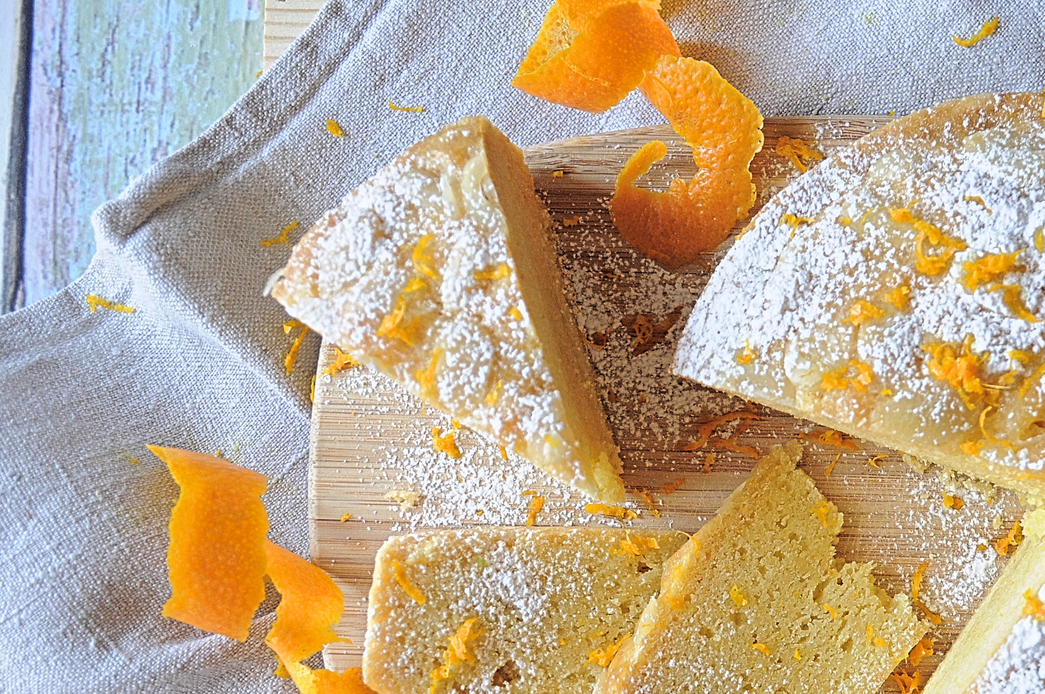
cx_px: 821
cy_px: 518
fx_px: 1450
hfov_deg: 38.3
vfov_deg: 26.6
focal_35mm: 50
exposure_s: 1/60
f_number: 4
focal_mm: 20
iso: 640
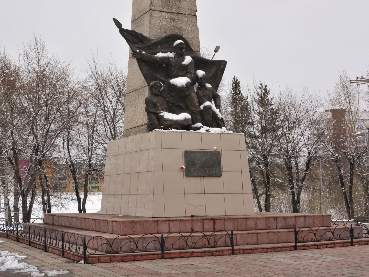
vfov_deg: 25.4
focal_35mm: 58
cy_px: 139
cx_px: 184
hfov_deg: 33.5
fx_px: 613
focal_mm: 35
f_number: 16
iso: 200
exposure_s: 1/200
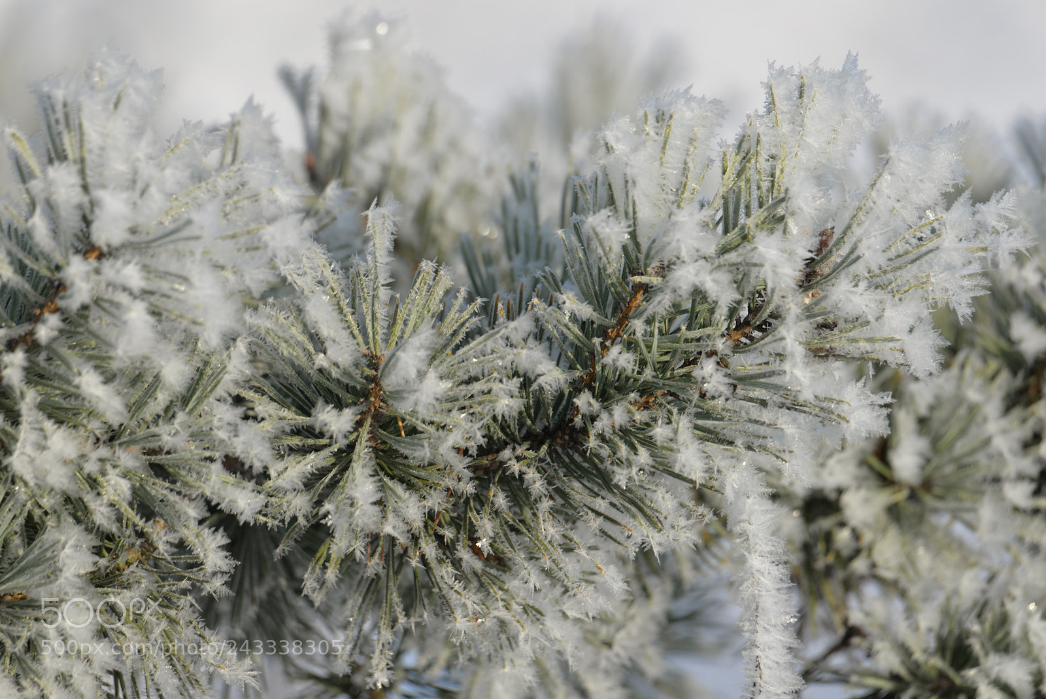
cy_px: 350
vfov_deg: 2.3
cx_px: 523
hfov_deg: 3.4
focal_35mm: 600
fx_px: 17439
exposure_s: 1/160
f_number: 8
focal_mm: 600
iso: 100
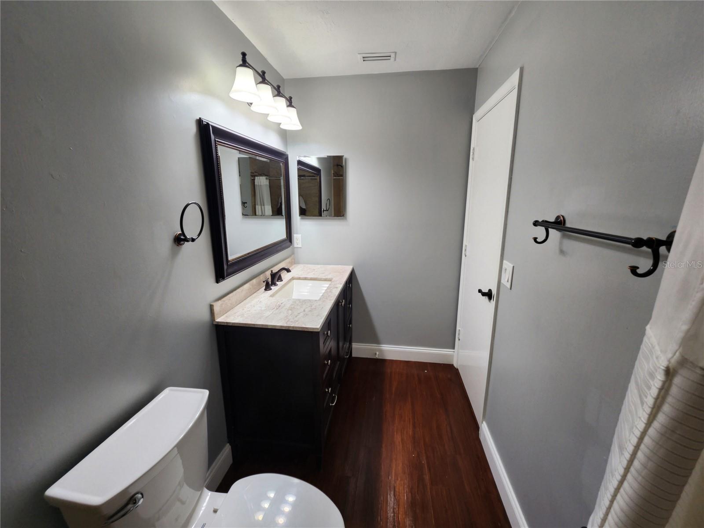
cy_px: 264
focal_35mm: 13
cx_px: 352
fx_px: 264
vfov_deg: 89.9
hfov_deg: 106.2
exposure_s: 1/60
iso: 160
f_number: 2.2
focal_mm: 2.2
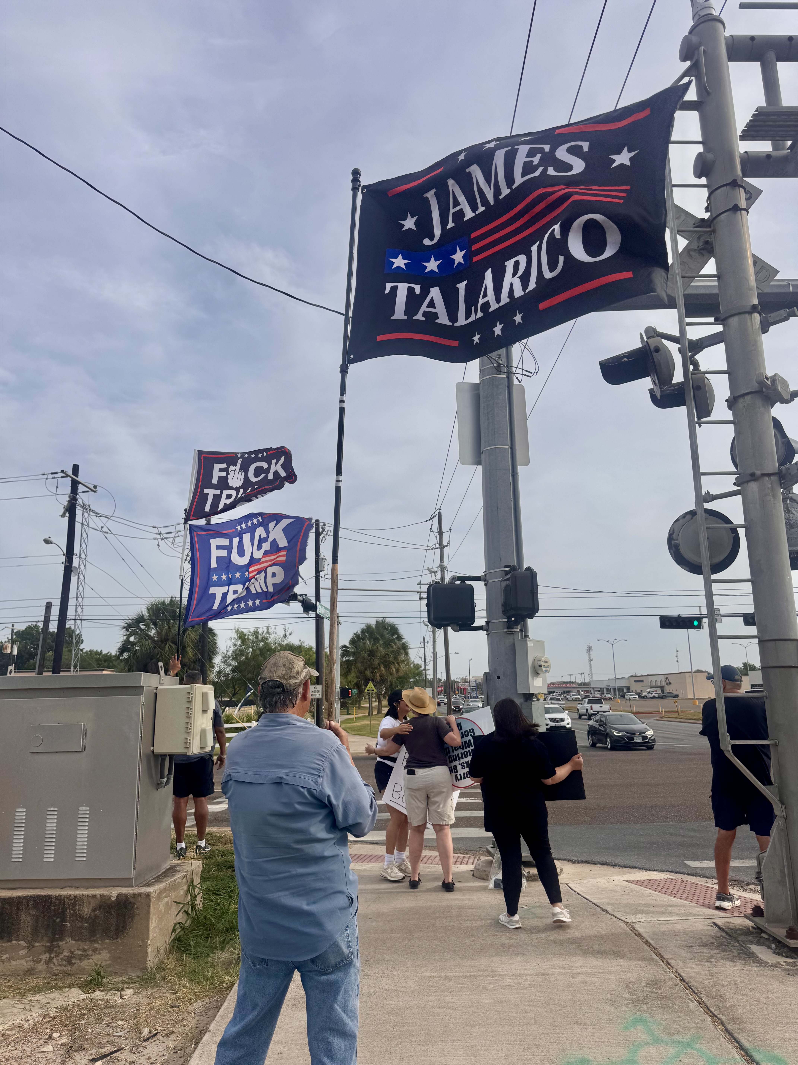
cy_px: 532
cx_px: 399
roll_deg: +0.7
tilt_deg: +13.5
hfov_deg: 56.8
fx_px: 738
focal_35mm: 24
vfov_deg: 71.6
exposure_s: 1/6410
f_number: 1.78
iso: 80
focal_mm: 6.76
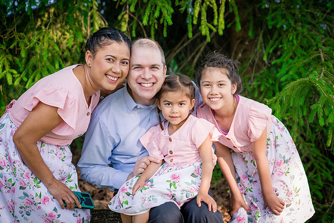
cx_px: 184
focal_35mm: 94
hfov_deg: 21.7
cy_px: 100
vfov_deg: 14.6
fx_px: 870
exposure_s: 1/400
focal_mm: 85
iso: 800
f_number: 3.5
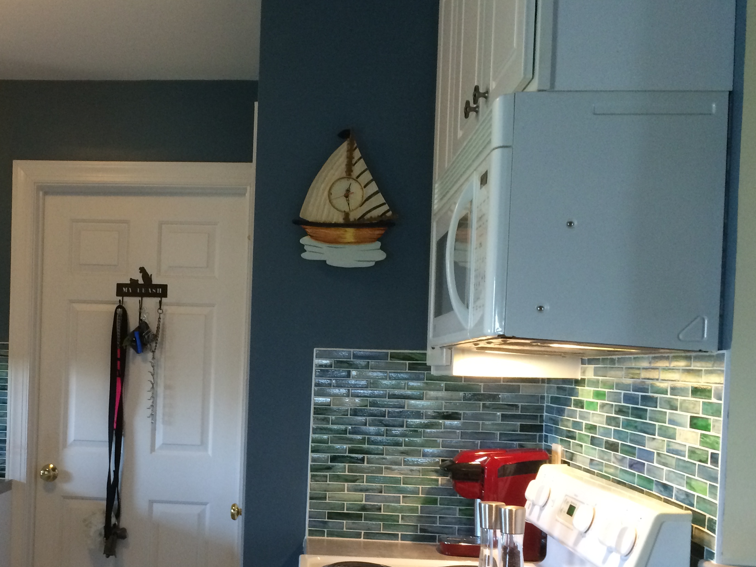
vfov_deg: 33.2
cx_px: 211
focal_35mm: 43
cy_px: 393
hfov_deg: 42.8
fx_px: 939
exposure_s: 1/30
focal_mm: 4.15
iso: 160
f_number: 2.2
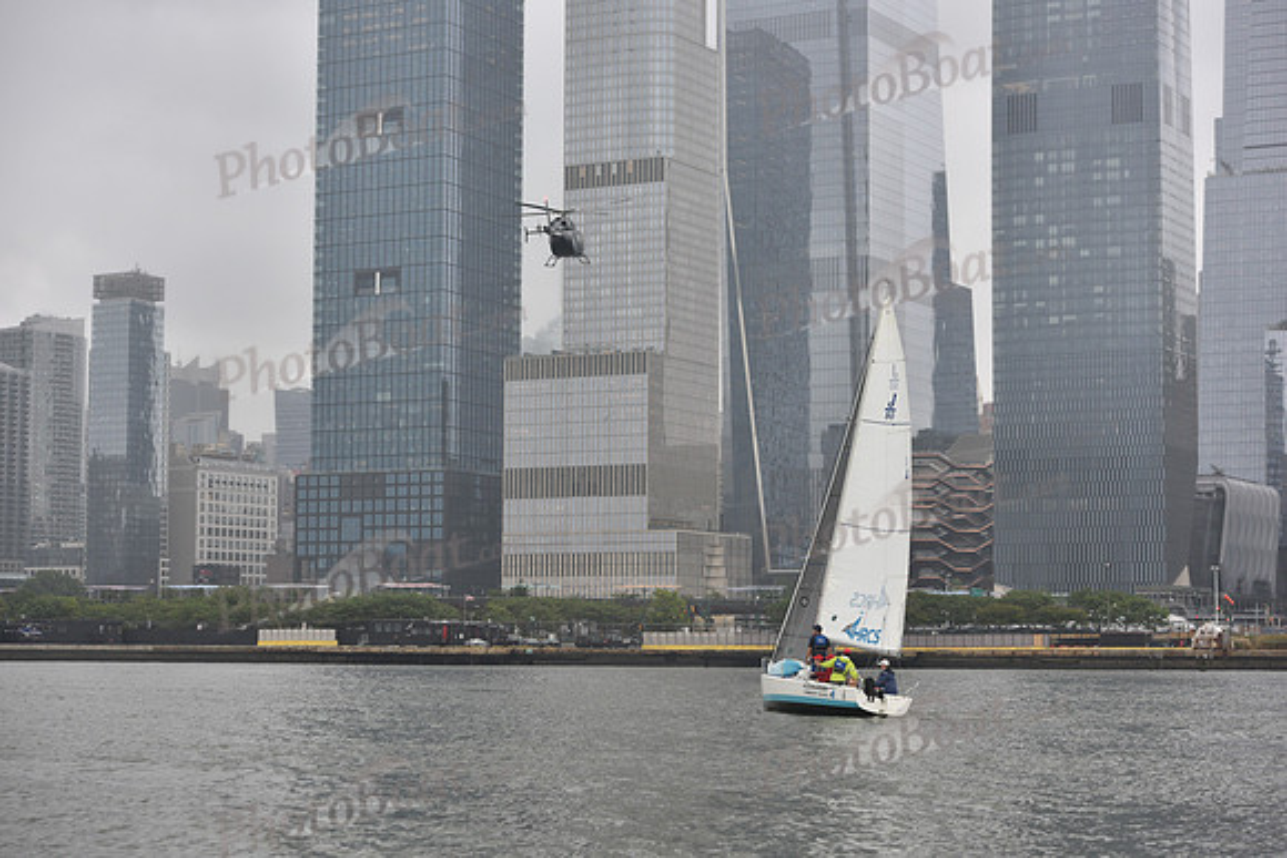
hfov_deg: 28.8
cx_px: 644
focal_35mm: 70
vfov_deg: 19.5
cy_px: 429
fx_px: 2503
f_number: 5
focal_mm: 70
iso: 400
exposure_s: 1/800
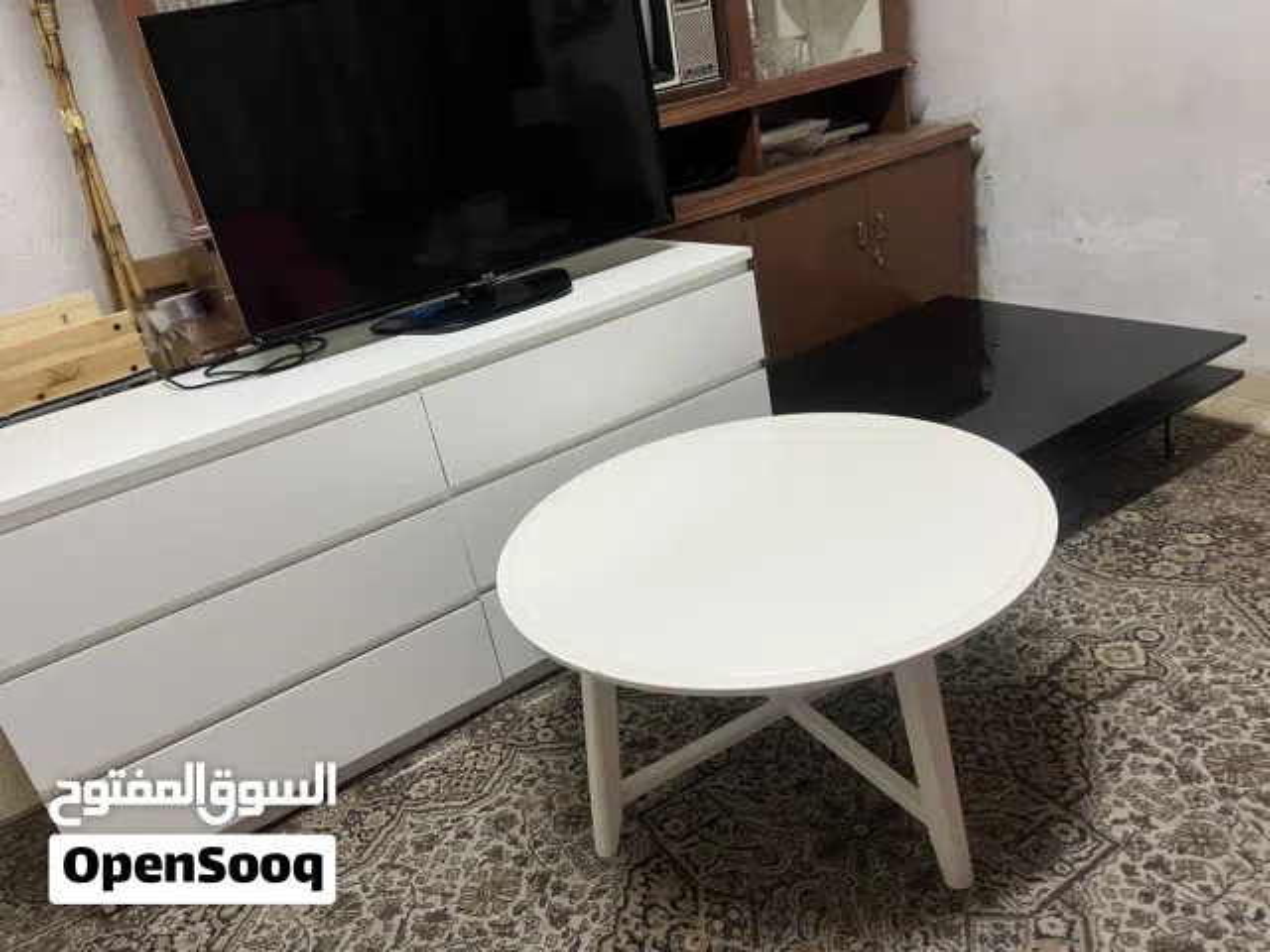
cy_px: 476
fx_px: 954
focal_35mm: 26
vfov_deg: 53.1
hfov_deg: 67.3
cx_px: 635
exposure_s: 1/50
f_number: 1.6
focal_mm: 5.1
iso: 200
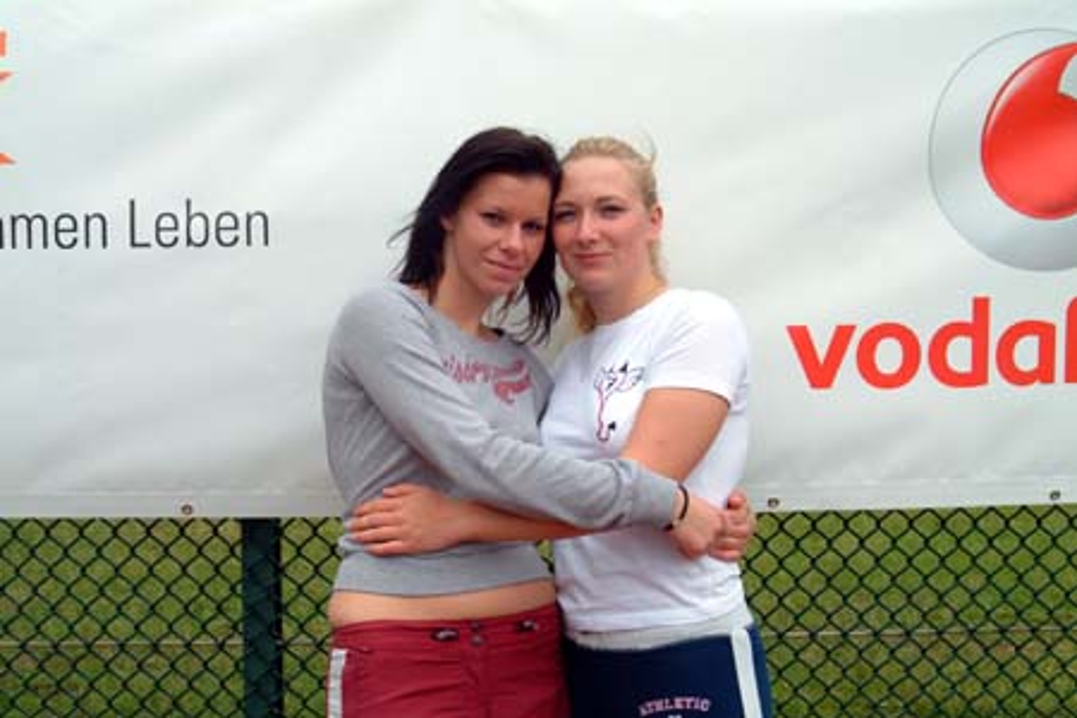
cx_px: 538
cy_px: 359
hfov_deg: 36.9
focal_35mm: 54
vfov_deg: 25.1
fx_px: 1615
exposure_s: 1/350
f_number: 9.5
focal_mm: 36
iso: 400
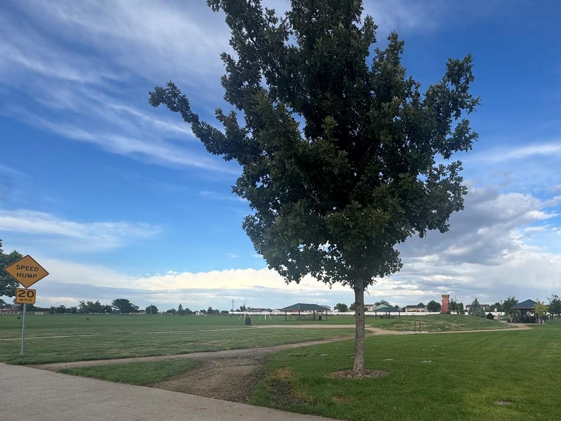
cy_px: 314
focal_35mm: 22
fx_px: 357
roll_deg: +0.5
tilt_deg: -1.9
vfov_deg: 58.1
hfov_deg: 73.6
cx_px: 382
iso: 50
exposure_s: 1/899
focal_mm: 2.22
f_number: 2.2
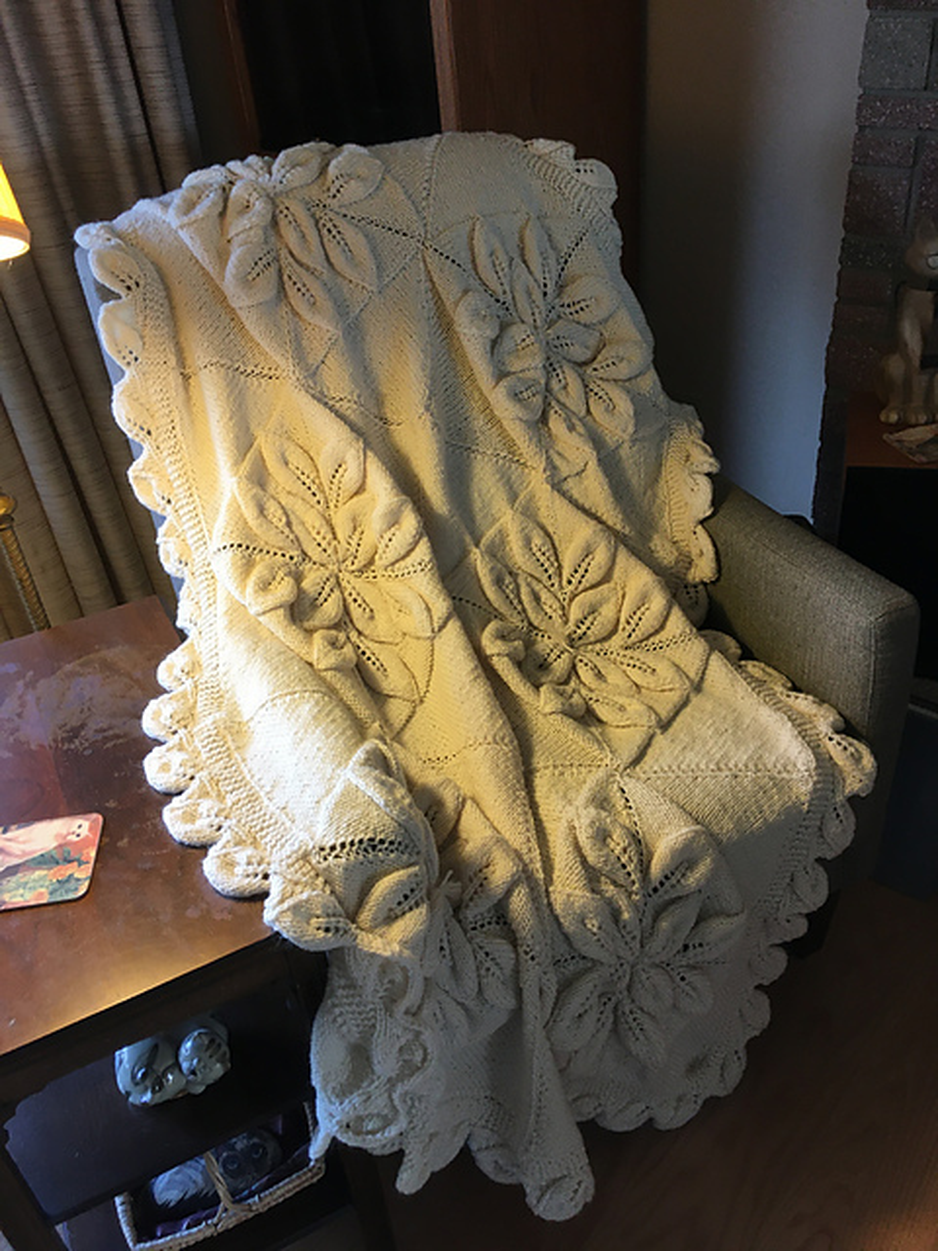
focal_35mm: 29
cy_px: 626
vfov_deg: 61.7
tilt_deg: -35.5
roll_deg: +4.7
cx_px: 469
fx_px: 1048
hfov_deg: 48.2
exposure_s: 1/30
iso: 40
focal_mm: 4.15
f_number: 2.2
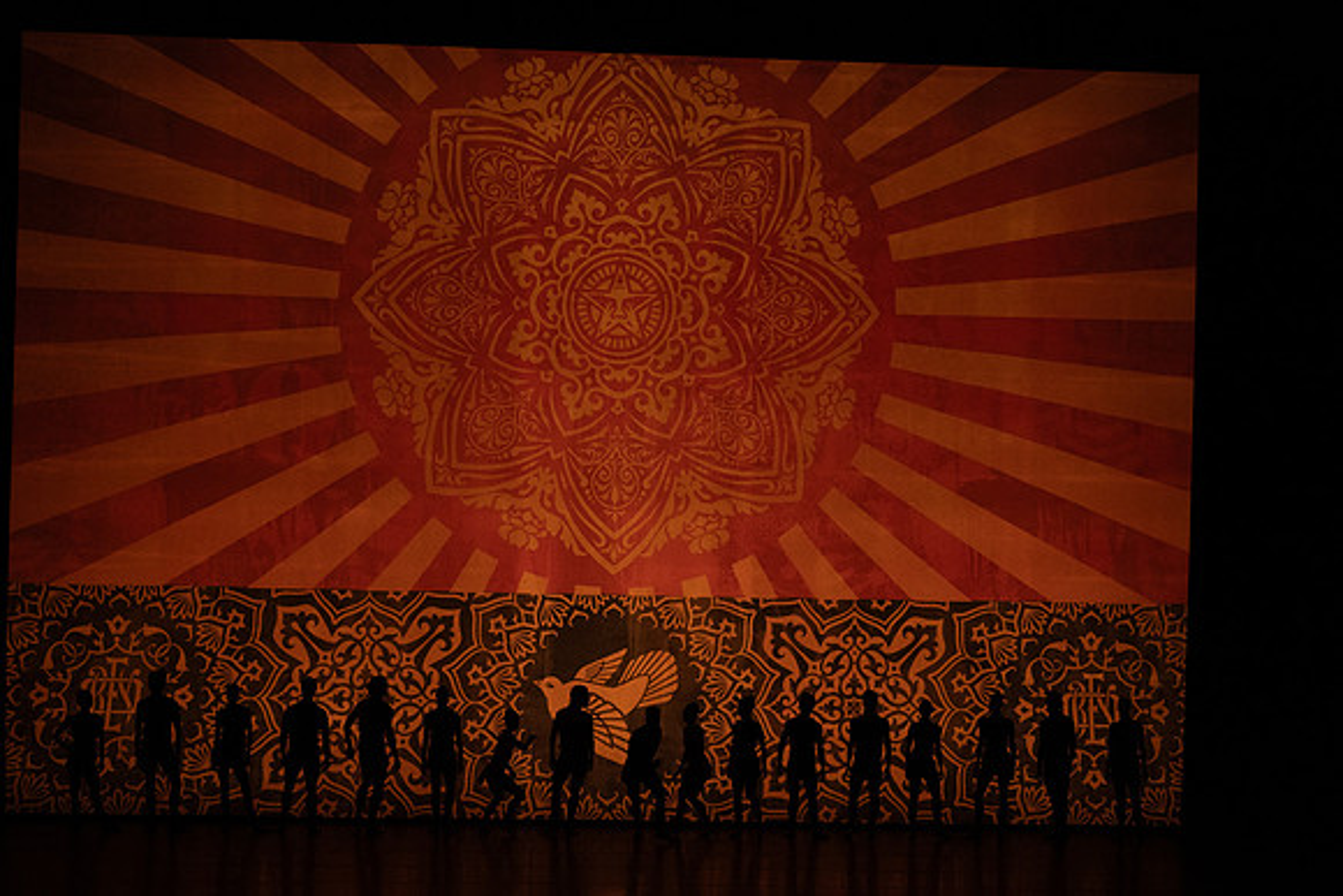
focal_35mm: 100
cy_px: 448
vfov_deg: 13.7
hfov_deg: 20.4
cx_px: 672
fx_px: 3731
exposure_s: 1/400
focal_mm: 100
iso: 6400
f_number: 6.3
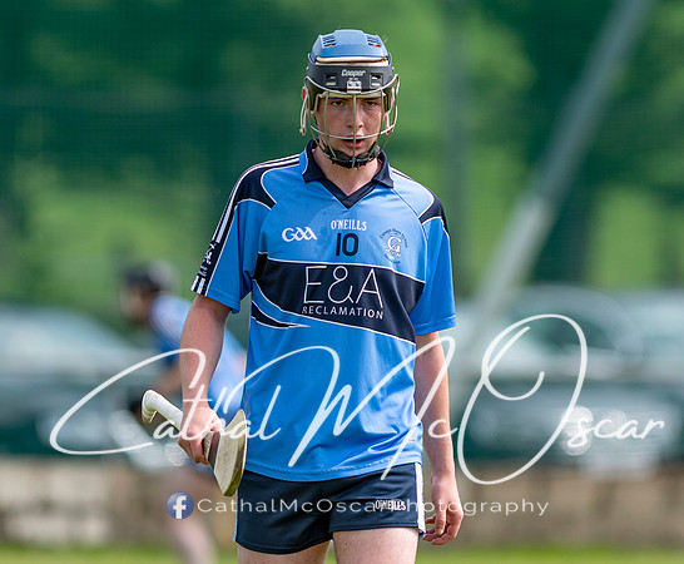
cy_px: 222
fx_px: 15075
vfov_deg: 2.1
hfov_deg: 2.6
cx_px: 313
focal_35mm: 736
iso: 100
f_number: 2.8
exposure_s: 1/1600
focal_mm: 300
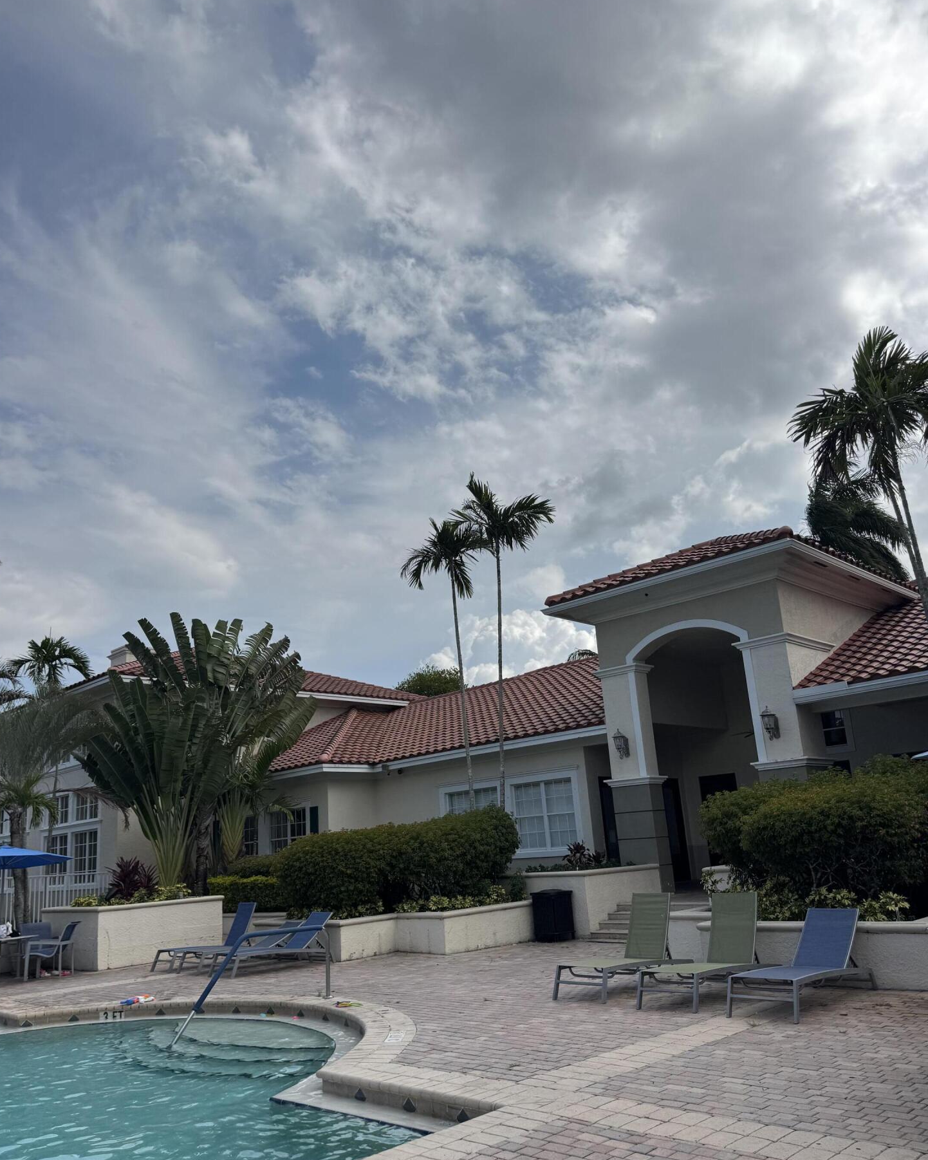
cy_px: 634
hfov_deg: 54.9
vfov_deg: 65.9
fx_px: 892
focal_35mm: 26
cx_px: 463
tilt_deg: +10.7
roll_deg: +3.6
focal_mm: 6.76
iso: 80
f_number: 1.78
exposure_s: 1/7937
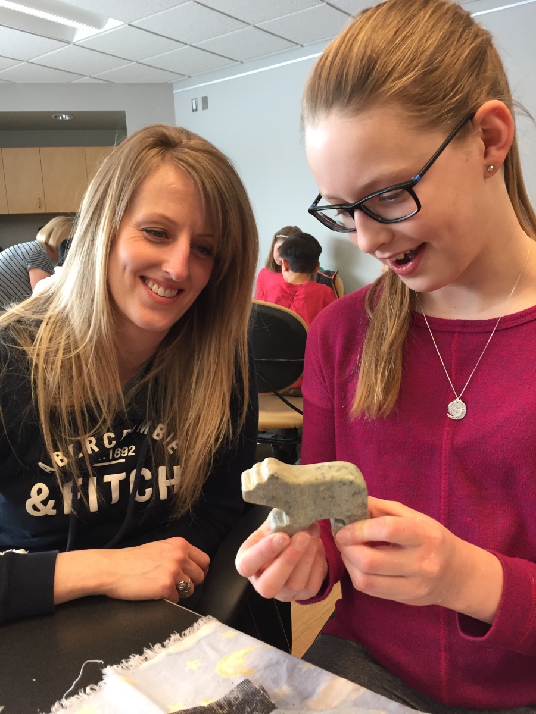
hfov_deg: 48.2
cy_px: 357
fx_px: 599
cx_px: 268
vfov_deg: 61.7
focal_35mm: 29
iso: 50
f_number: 2.2
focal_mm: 4.15
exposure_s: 1/30
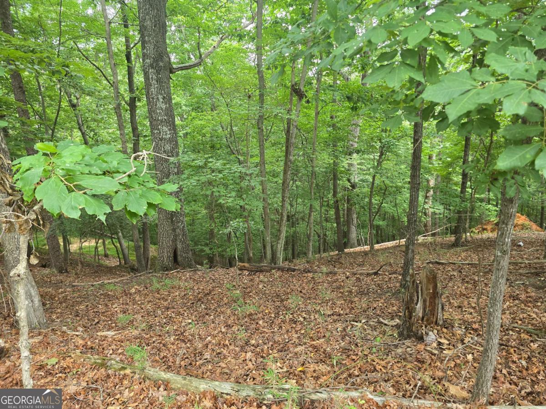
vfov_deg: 58.9
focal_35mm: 23
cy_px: 204
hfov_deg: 73.9
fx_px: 363
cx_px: 273
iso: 125
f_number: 1.7
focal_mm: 6.3
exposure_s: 1/180
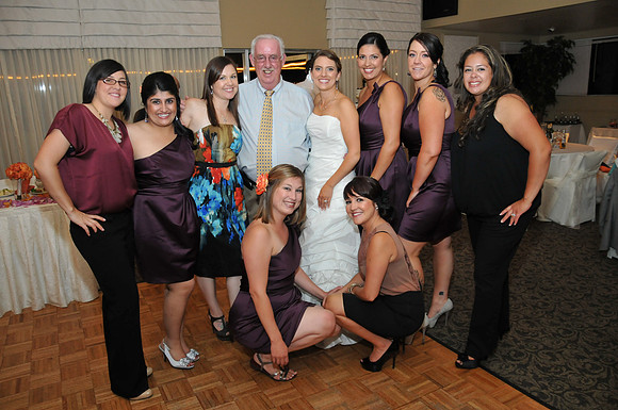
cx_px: 309
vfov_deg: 47.8
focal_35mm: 27
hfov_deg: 67.5
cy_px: 205
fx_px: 463
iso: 800
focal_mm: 18
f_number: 3.5
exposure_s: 1/25
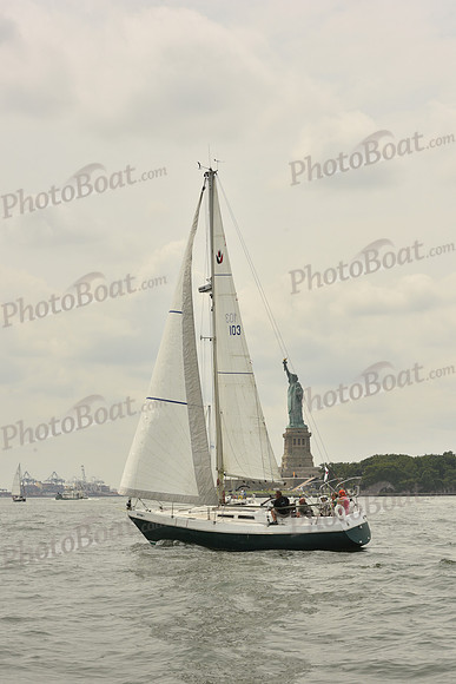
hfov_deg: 19.5
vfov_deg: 28.8
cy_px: 342
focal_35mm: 70
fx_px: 1329
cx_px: 228
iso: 250
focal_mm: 70
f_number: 11
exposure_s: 1/640
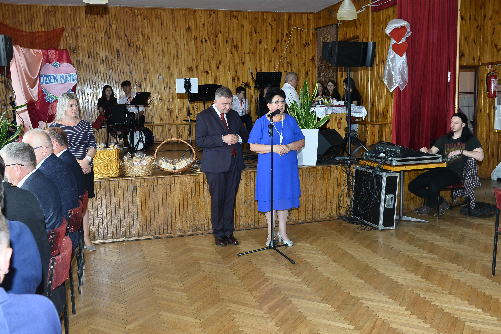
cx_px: 250
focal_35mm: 35
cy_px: 167
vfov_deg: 37.9
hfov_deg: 54.4
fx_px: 487
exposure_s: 1/60
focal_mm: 35
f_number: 8
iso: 800
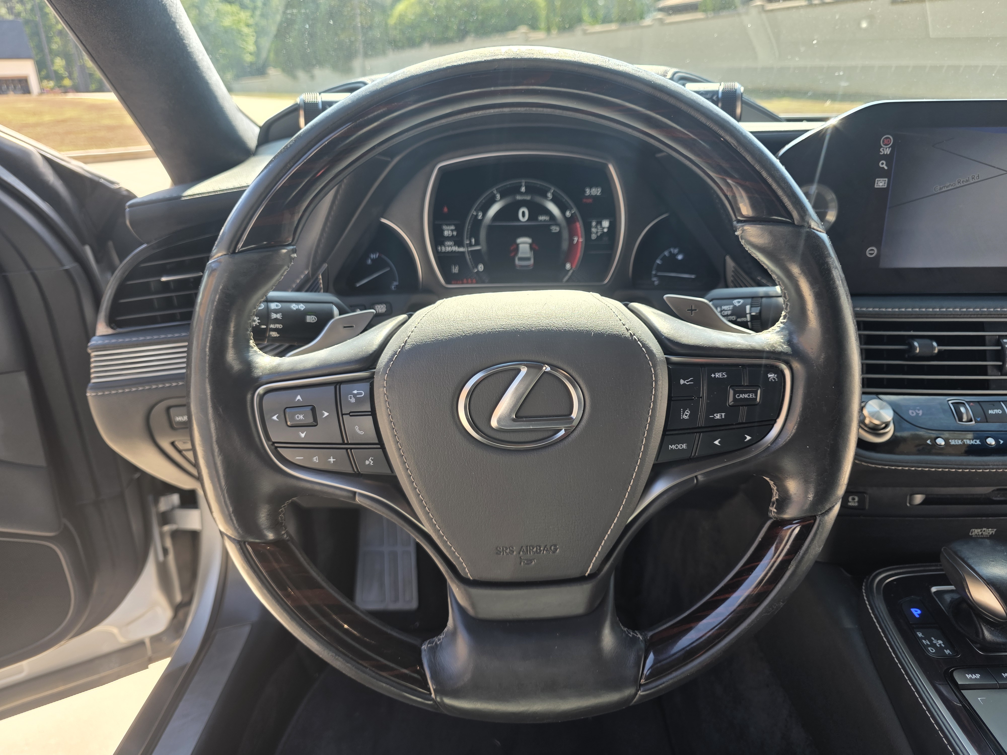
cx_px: 504
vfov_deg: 58.9
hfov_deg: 73.9
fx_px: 669
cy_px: 378
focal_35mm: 23
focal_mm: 6.3
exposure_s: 1/180
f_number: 1.7
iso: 32
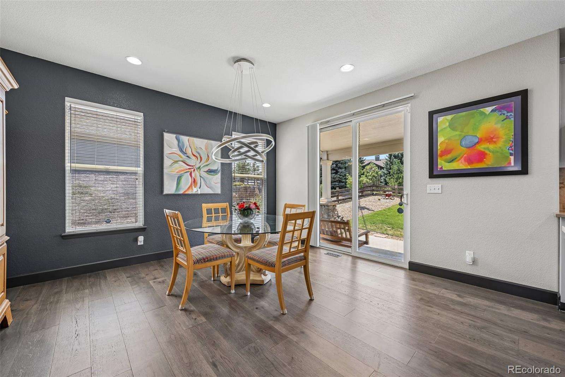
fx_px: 220
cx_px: 282
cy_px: 188
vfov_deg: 81.2
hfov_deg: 104.3
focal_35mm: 14
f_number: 10
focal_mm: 14
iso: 200
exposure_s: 1/15
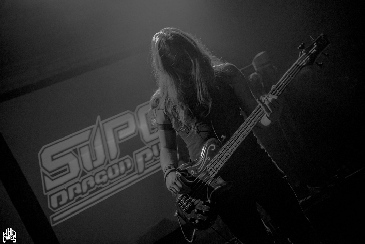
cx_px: 186
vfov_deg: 26.5
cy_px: 121
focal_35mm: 51
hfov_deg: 38.9
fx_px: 517
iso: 3200
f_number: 2.8
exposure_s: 1/100
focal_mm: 50
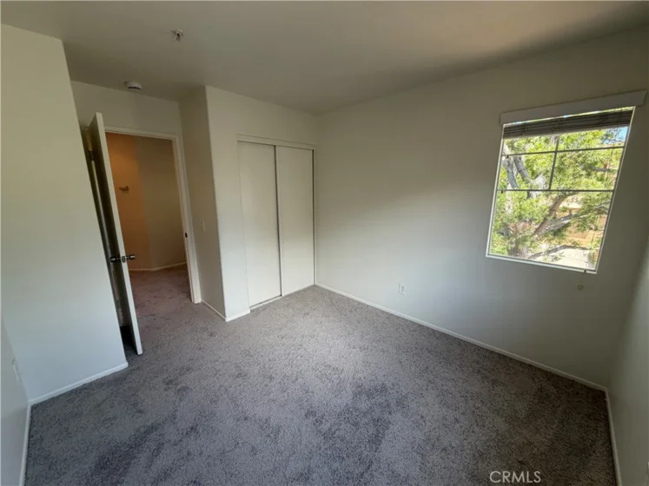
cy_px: 243
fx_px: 262
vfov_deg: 85.7
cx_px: 324
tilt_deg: -12.7
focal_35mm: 14
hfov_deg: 102.1
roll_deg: +1.0
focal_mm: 2.22
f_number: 2.2
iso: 80
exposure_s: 1/121
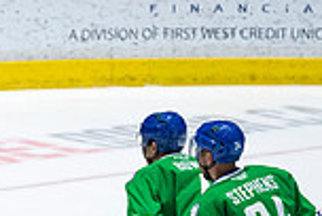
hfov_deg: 2.3
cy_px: 268
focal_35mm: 879
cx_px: -159
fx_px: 7878
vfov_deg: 1.6
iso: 1250
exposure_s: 1/1000
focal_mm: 200
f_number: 2.8
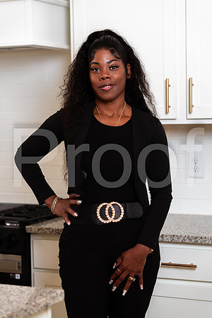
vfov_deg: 23.9
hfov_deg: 16.1
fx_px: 751
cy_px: 159
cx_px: 106
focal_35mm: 85
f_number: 2.8
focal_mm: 85
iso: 50
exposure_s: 1/160
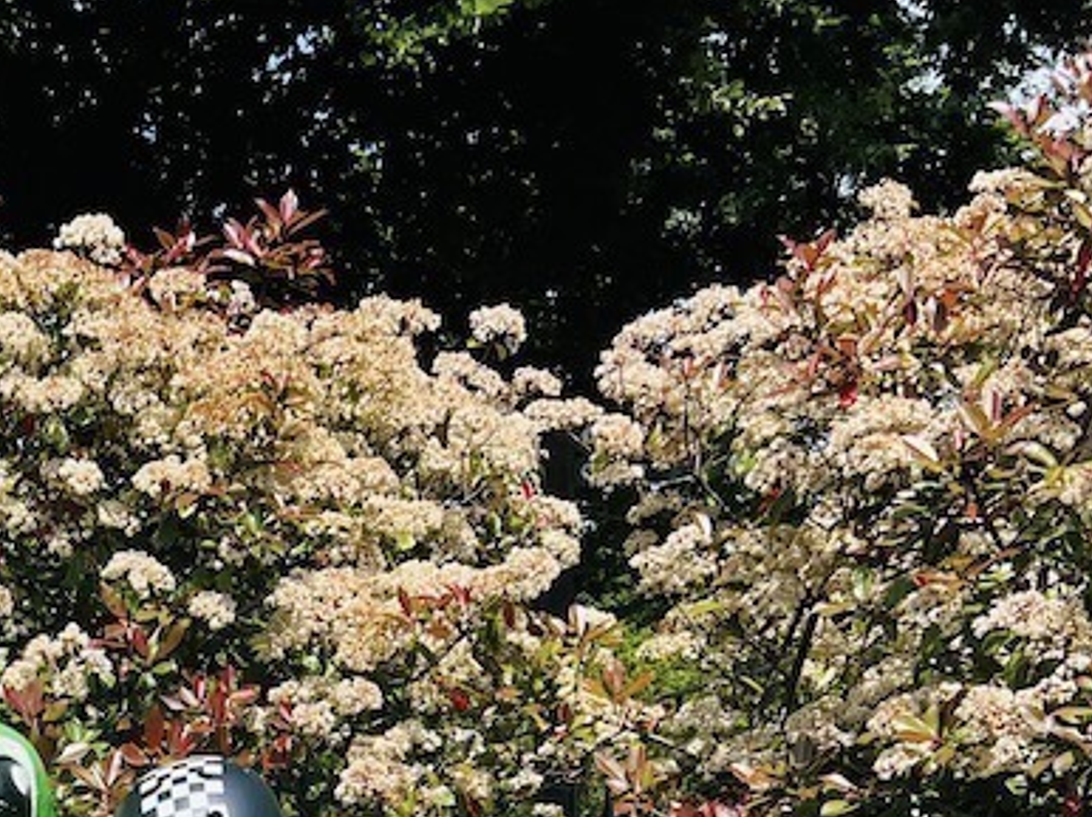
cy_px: 1077
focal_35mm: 69
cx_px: -195
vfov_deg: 19.5
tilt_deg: -3.5
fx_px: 2175
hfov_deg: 25.5
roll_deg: +1.8
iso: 50
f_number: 1.5
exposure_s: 1/2045
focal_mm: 5.7
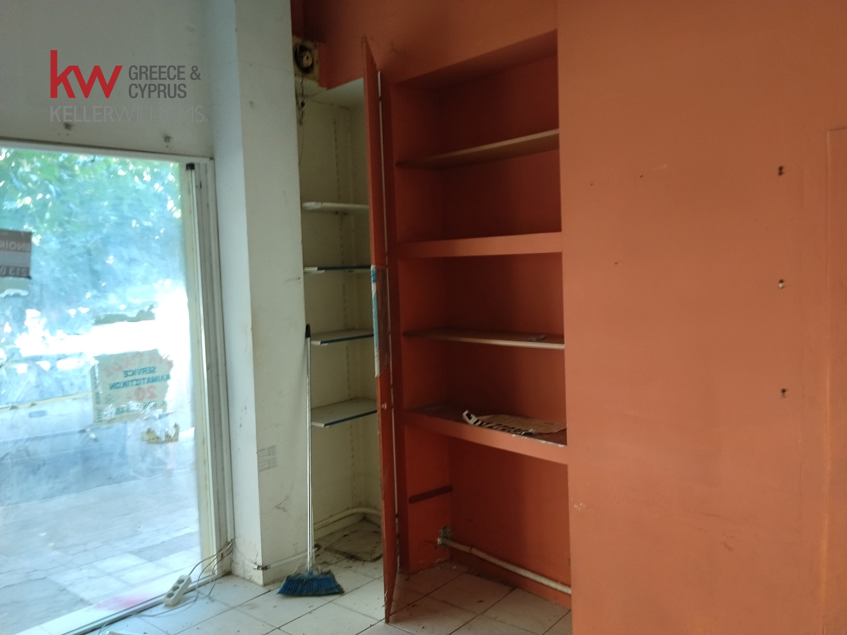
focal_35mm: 29
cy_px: 318
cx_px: 424
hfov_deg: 61.7
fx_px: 710
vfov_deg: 48.2
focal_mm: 4.22
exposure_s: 1/33.3
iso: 100
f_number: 1.8
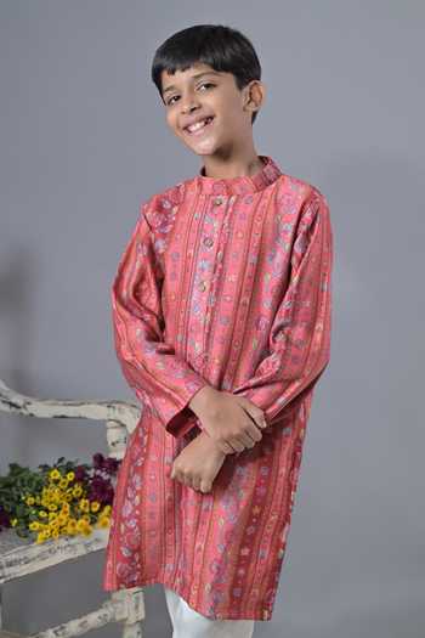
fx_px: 1027
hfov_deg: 23.4
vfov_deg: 34.5
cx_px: 212
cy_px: 319
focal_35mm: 58
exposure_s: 1/160
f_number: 3.5
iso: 1250
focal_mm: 58
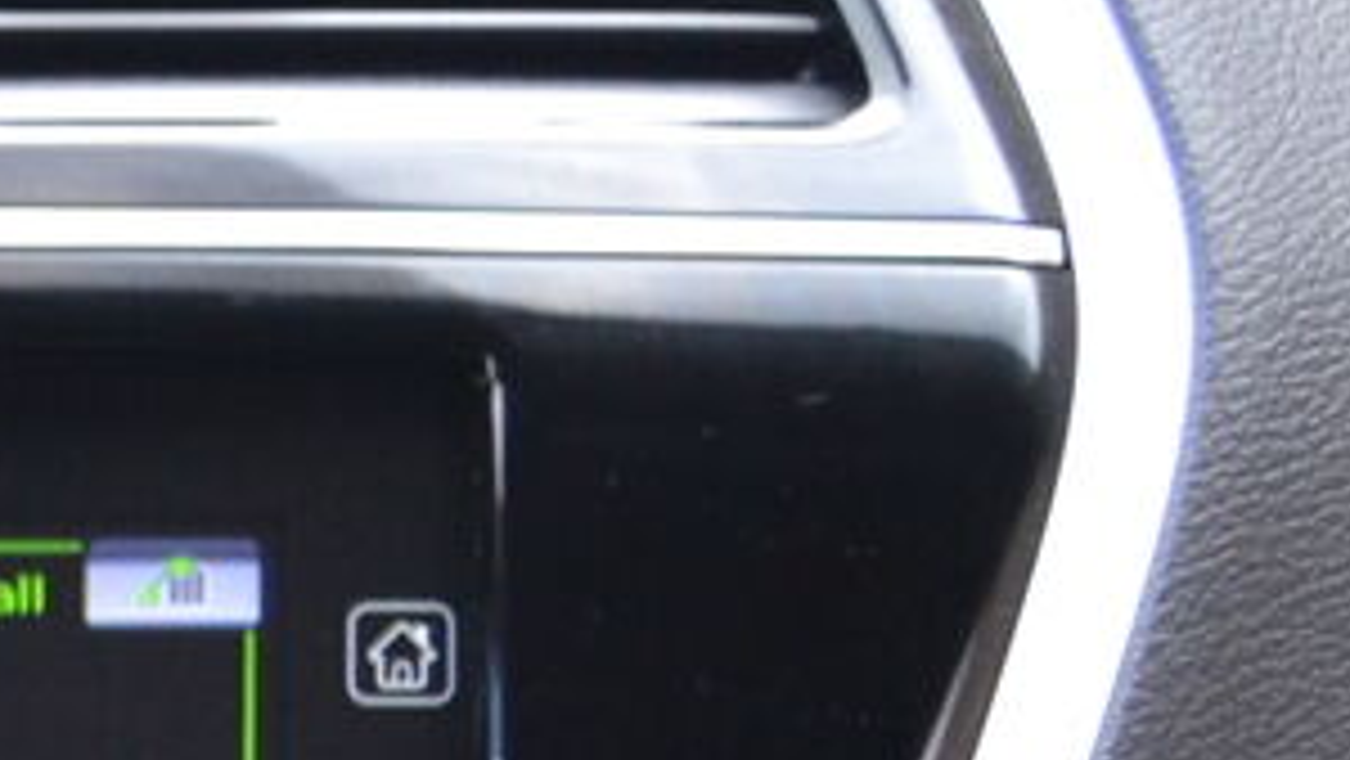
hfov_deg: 9.7
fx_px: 6481
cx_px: -2430
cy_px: 1241
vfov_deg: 6.6
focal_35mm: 181
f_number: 4.5
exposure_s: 1/80
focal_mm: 18
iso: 400
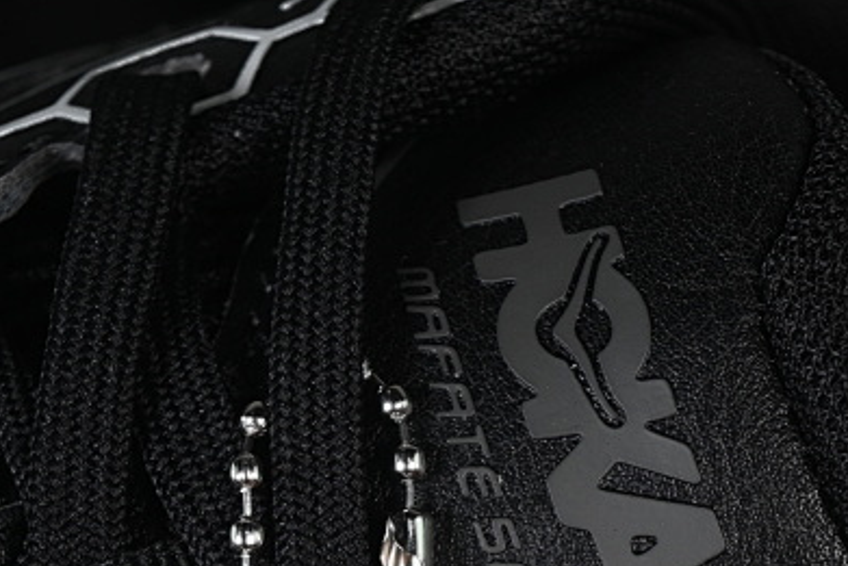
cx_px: 369
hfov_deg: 9.9
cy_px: 661
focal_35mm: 207
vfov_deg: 6.6
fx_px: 4878
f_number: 6.3
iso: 160
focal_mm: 50
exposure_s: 1/50
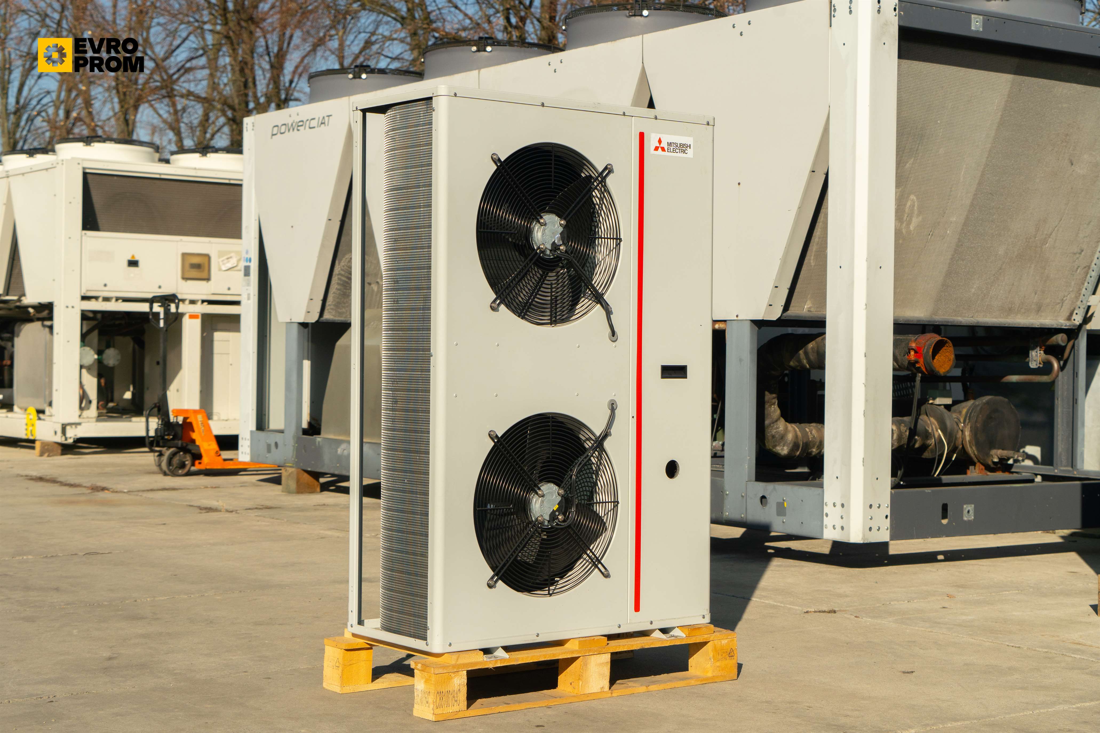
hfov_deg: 35.1
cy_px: 366
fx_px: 1741
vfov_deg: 23.8
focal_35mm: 57
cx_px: 550
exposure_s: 1/320
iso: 100
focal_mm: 57
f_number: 7.1
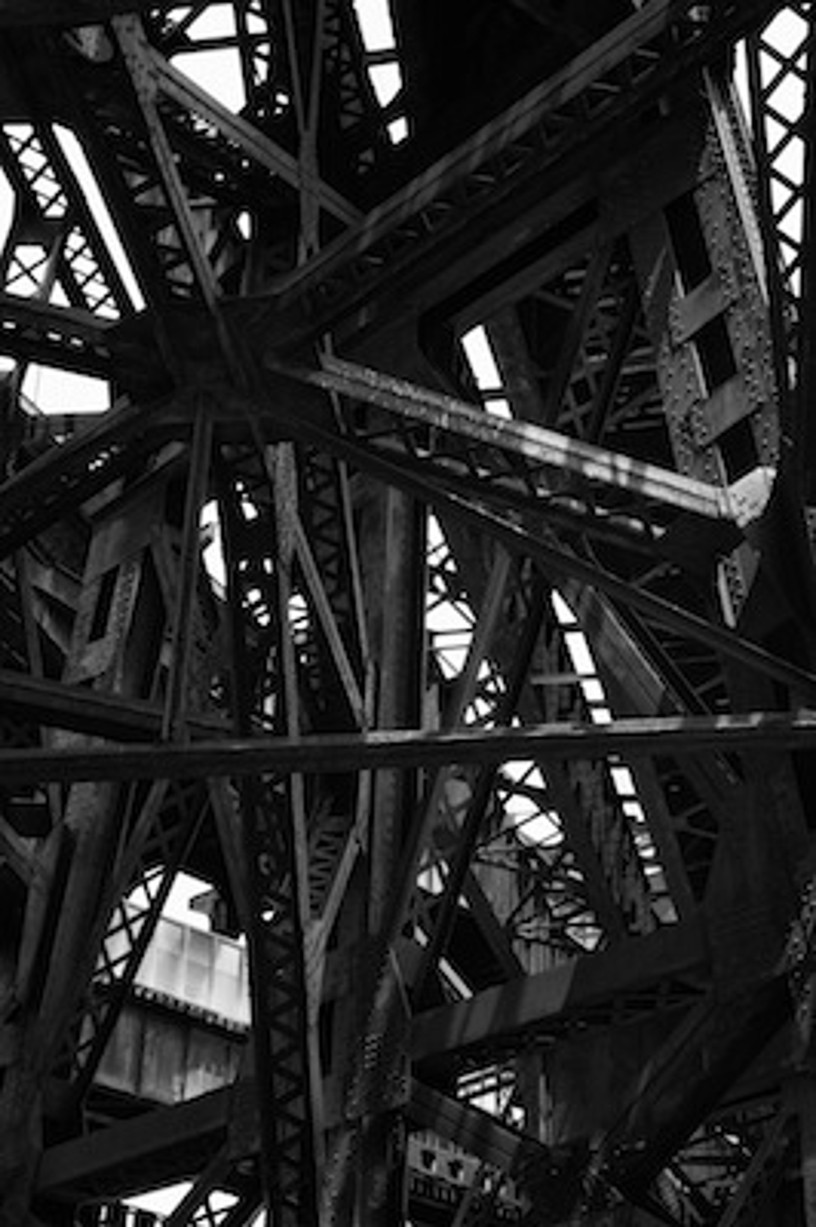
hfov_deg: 22.6
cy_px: 614
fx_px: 2043
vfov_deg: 33.4
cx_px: 408
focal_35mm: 60
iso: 400
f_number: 25
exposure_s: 1/30
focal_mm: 60
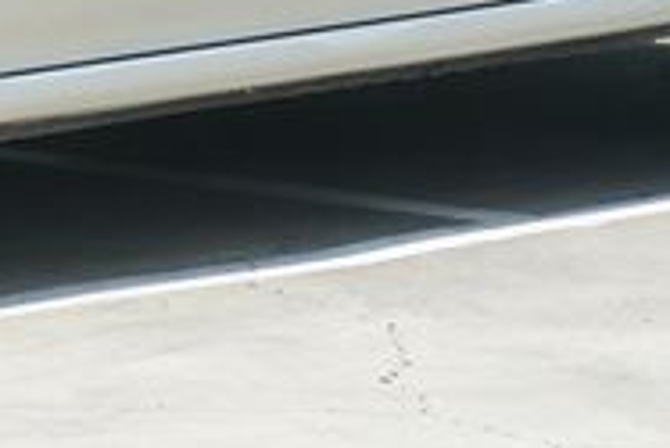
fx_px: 6109
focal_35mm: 328
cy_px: -489
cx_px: -204
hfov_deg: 6.2
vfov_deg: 4.1
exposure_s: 1/1600
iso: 800
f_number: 8
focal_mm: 60
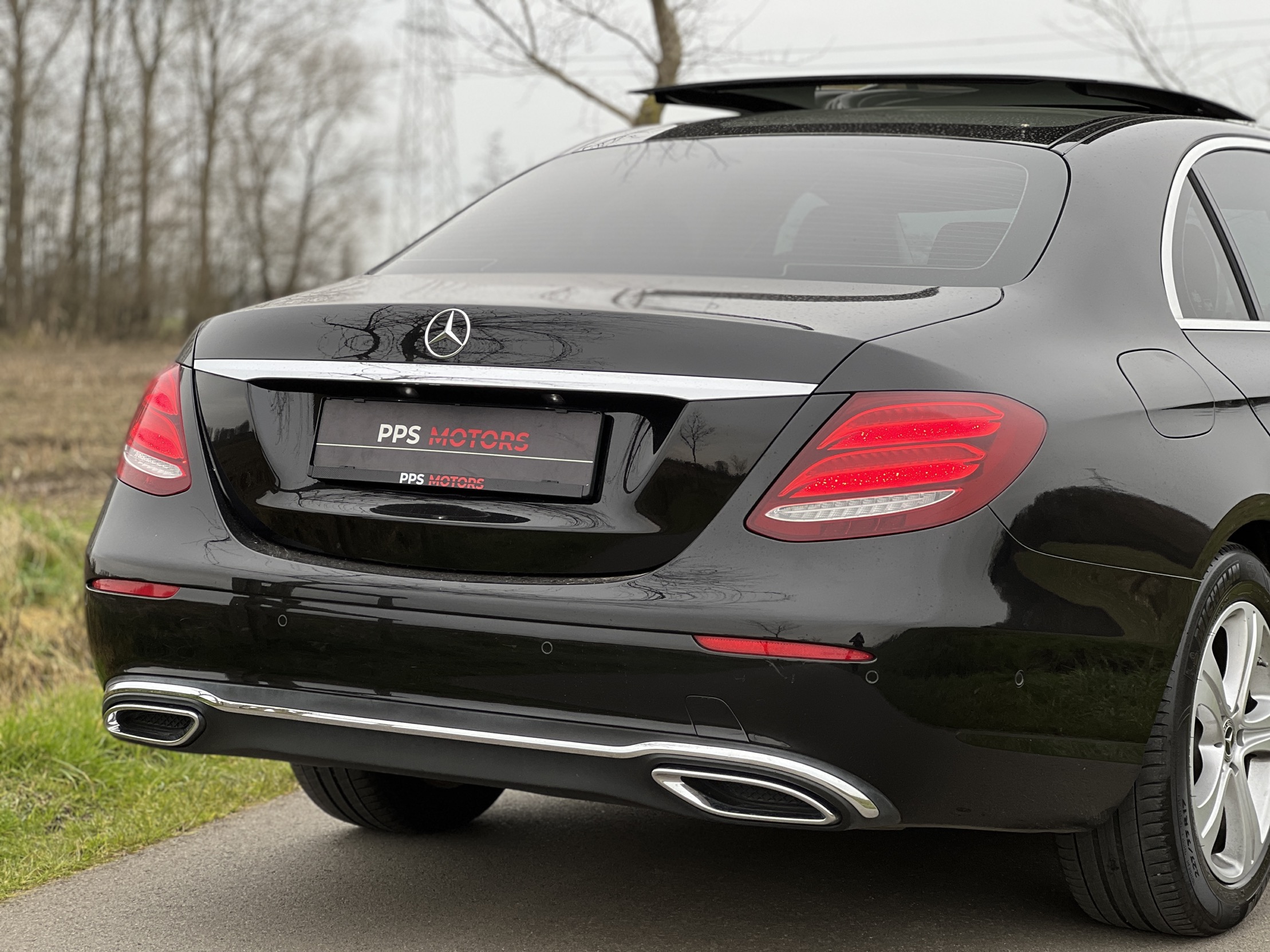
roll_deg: +0.8
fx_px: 2825
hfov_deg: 25.3
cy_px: 476
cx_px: 635
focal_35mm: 77
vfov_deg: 19.1
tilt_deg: -2.1
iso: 25
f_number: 2.8
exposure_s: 1/121
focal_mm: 9
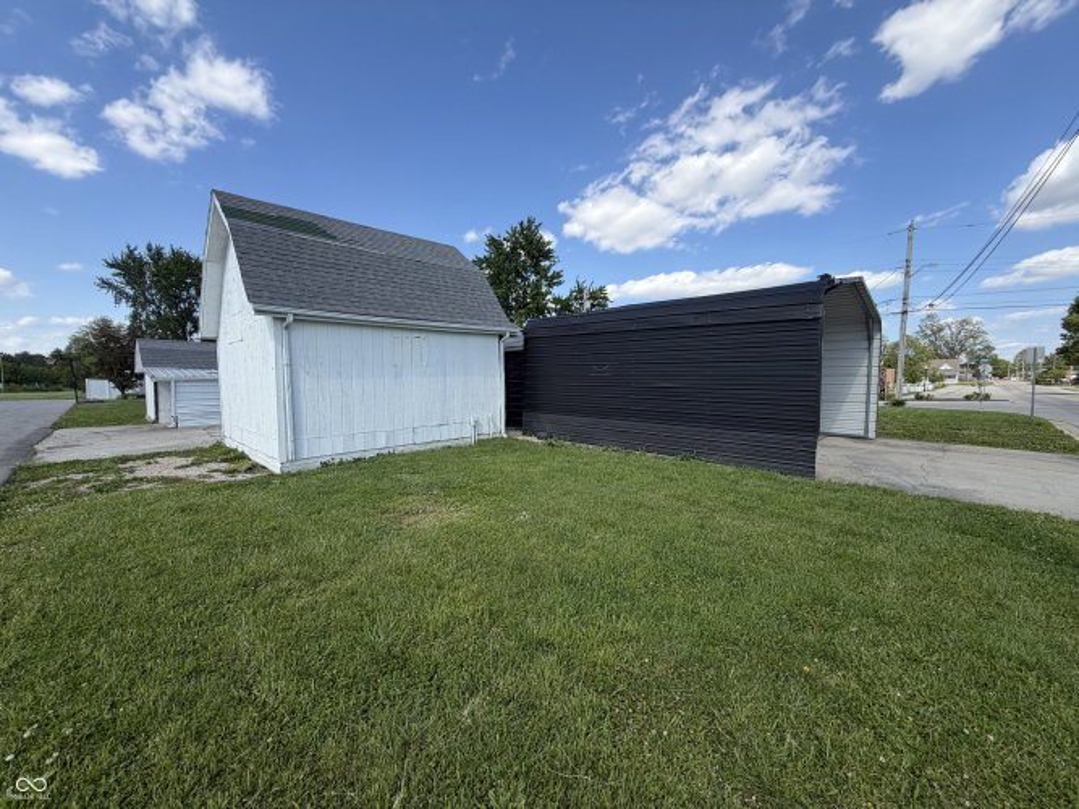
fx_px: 436
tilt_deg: -2.4
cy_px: 404
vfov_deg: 85.7
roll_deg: -0.5
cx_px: 540
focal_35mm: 14
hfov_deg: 102.1
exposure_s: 1/770
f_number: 2.2
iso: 32
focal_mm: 2.22
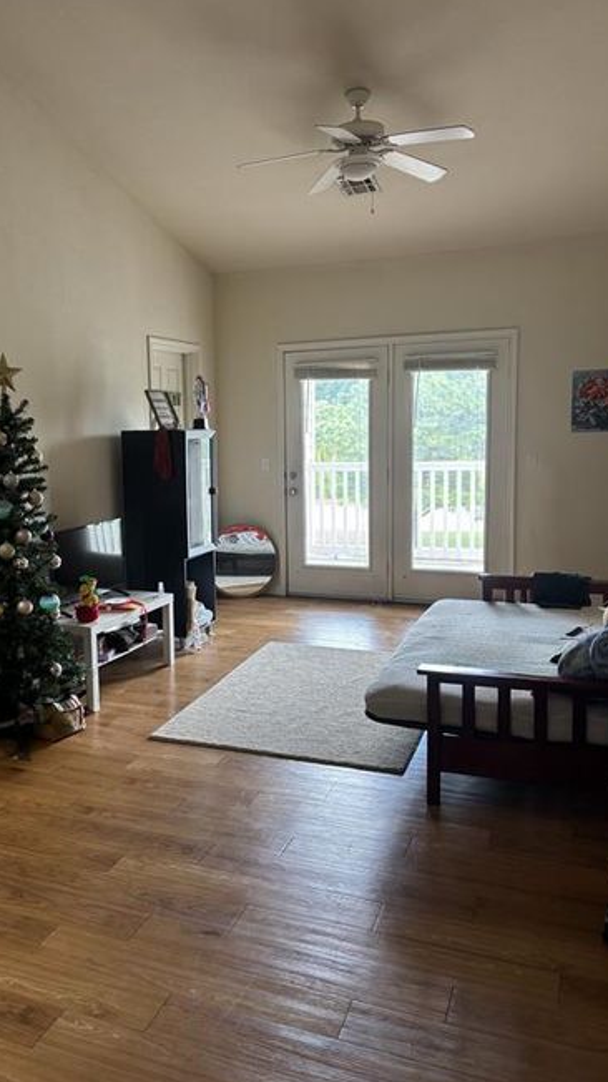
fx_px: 831
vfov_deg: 66.1
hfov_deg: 39.9
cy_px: 534
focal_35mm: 29
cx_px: 223
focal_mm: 5.96
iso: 100
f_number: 1.6
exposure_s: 1/60
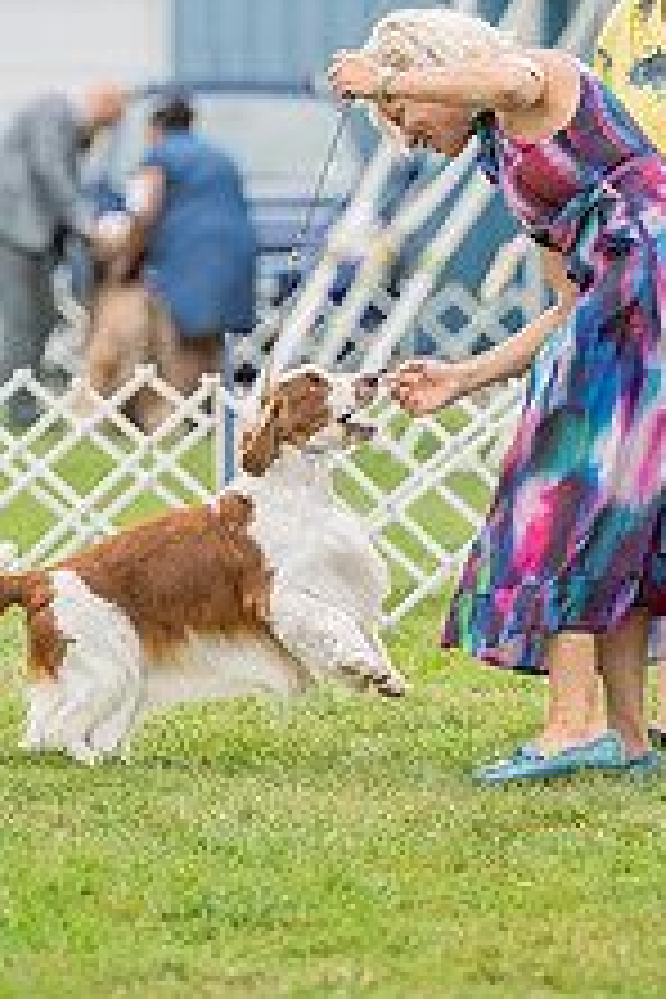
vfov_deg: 5.1
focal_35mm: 405
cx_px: 171
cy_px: 198
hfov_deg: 3.4
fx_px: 11238
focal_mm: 200
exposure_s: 1/1250
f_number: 3.5
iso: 400
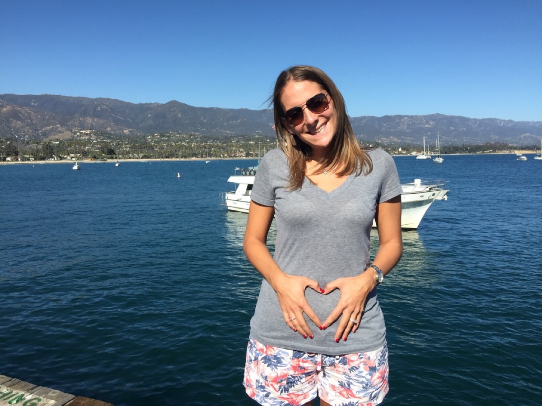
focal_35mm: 29
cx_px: 271
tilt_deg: -5.0
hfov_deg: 61.7
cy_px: 203
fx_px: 454
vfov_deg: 48.2
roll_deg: -0.1
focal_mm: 4.15
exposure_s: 1/1883
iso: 32
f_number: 2.2
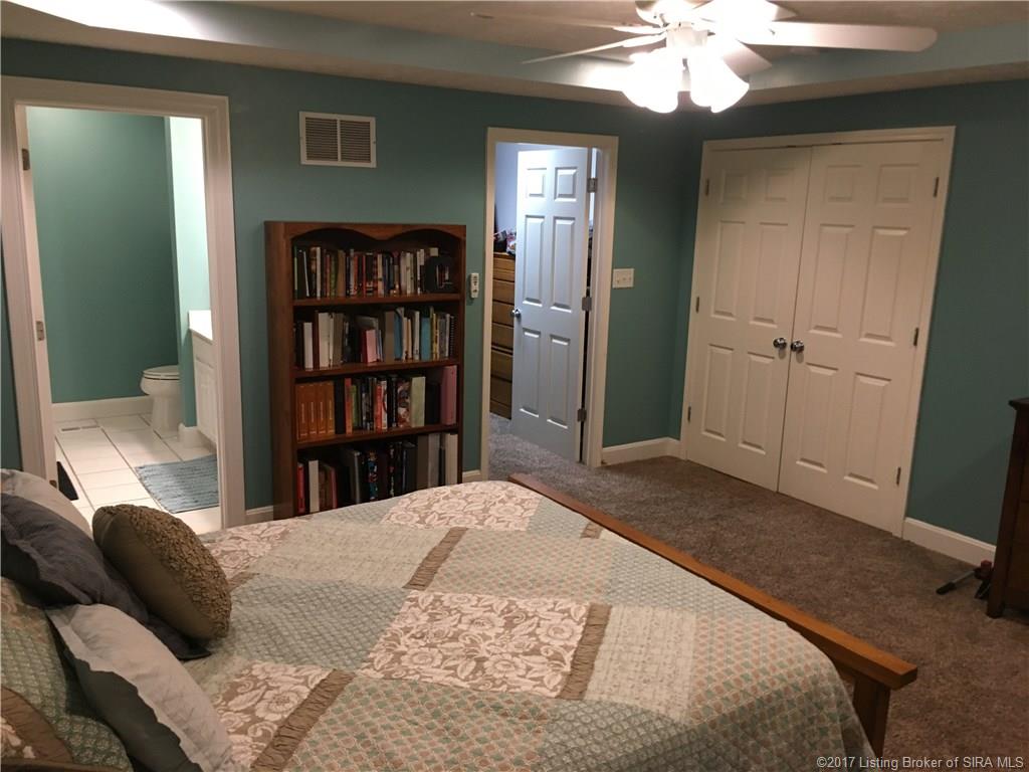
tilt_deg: -11.5
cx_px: 514
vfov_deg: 48.2
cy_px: 386
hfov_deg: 61.7
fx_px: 862
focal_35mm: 29
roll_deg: -1.3
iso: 125
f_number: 2.2
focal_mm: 4.15
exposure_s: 1/30
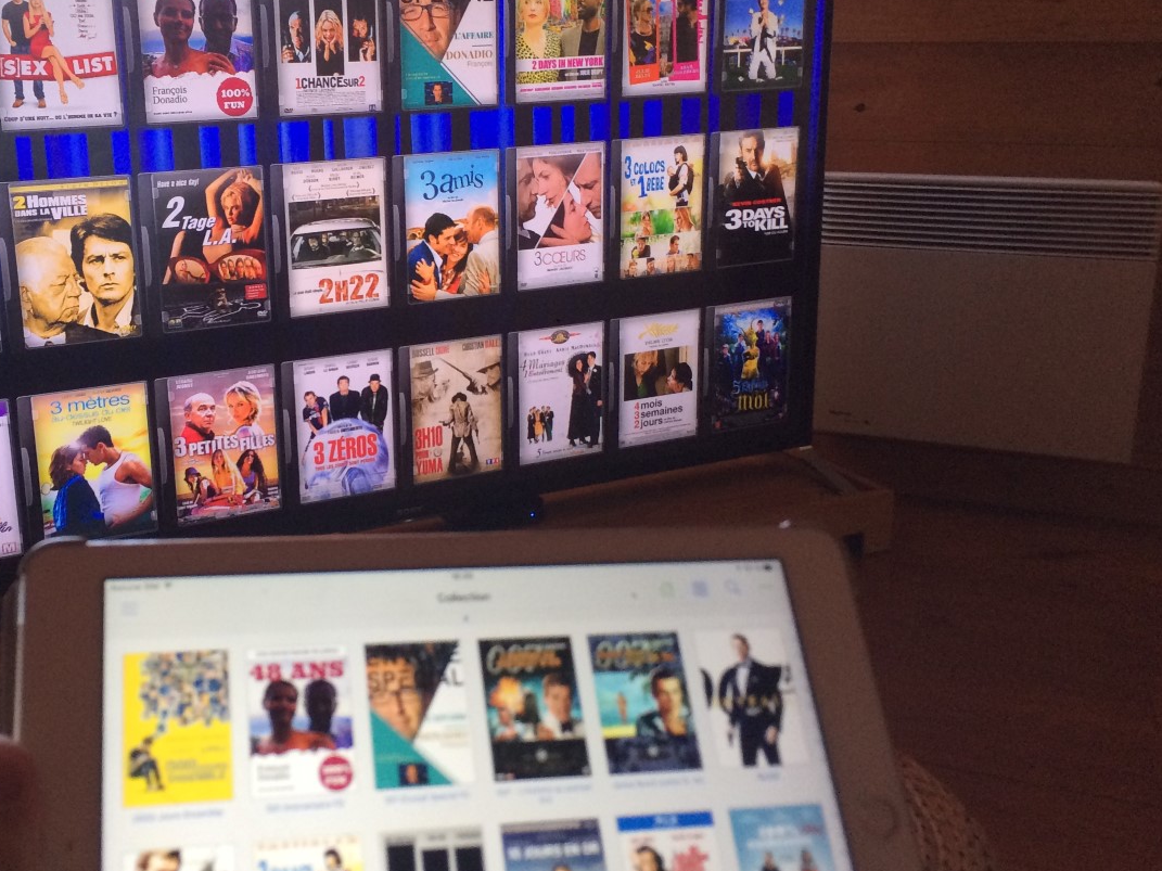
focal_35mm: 39
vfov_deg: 36.7
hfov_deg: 47.2
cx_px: 400
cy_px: 362
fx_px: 1309
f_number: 2.2
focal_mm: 4.15
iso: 80
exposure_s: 1/33
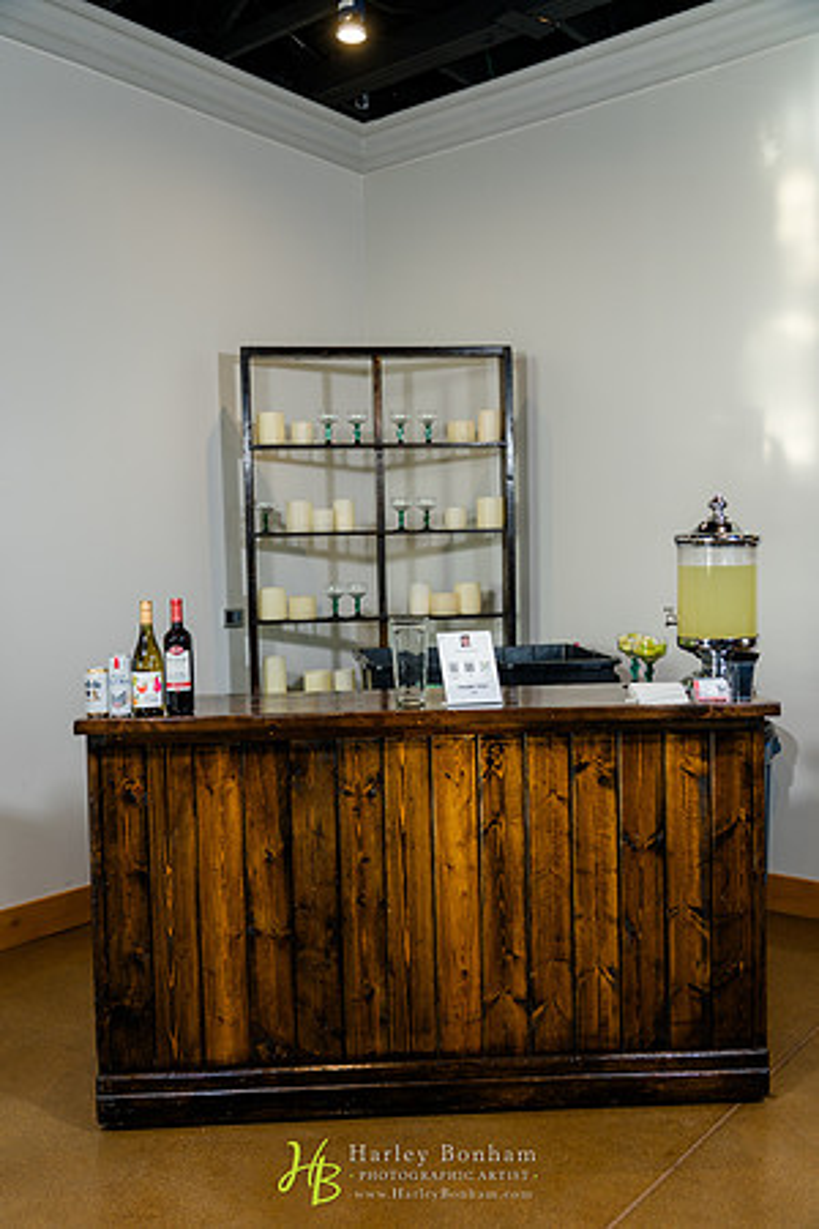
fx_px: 1058
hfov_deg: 42.3
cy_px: 614
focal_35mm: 31
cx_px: 410
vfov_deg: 60.3
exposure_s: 1/80
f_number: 4
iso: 200
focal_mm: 31
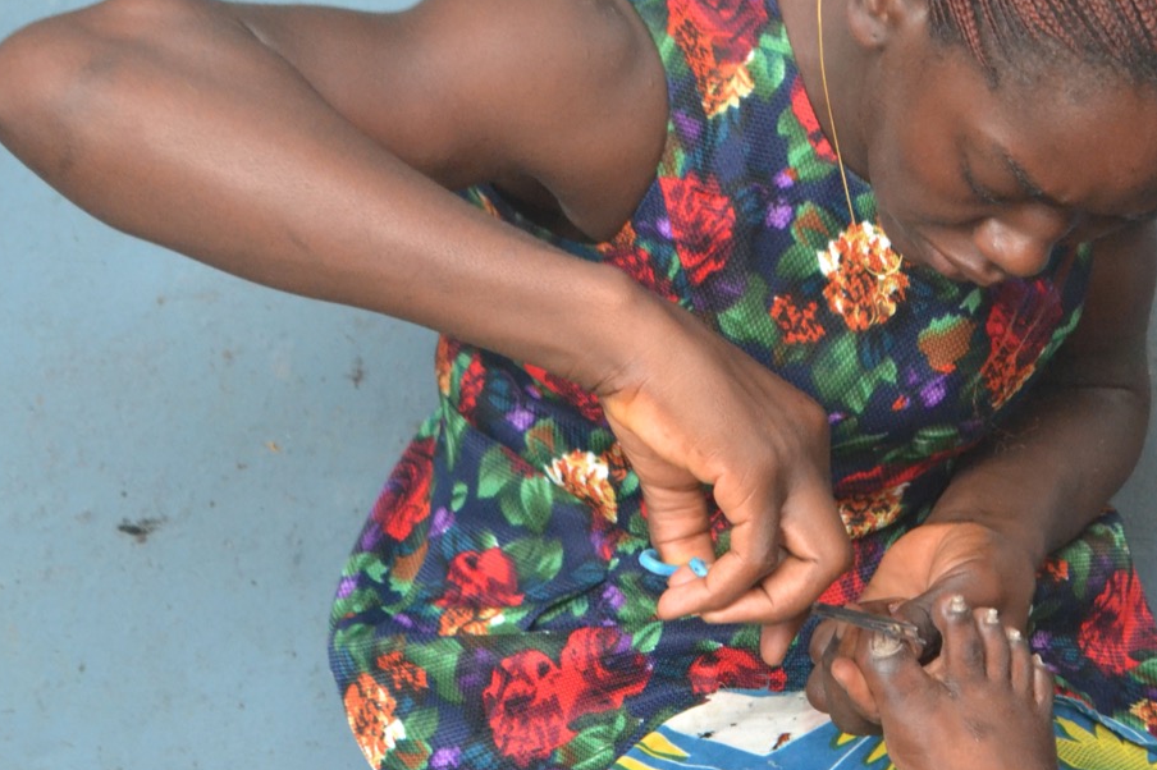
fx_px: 4105
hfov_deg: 16.0
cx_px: 823
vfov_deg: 10.7
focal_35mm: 128
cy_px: 531
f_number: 5.6
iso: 3200
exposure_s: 1/200
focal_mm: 55
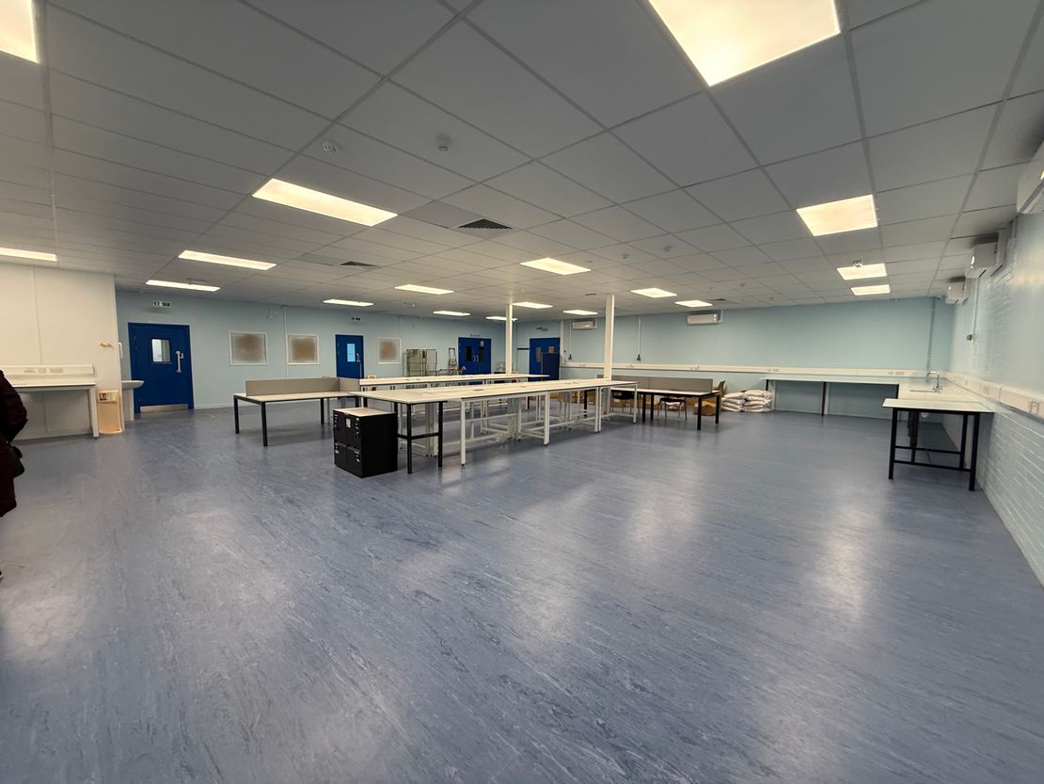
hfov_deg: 102.1
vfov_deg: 85.7
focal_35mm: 14
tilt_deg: -2.4
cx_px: 522
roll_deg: -0.6
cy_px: 392
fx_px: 422
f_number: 2.2
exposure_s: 1/100
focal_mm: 2.22
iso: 160
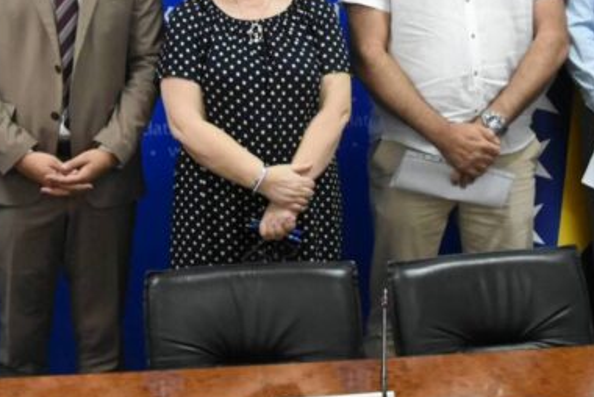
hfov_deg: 19.4
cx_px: 275
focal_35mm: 105
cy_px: -1
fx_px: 1734
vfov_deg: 12.9
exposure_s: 1/80
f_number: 6.3
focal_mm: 26
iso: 4000
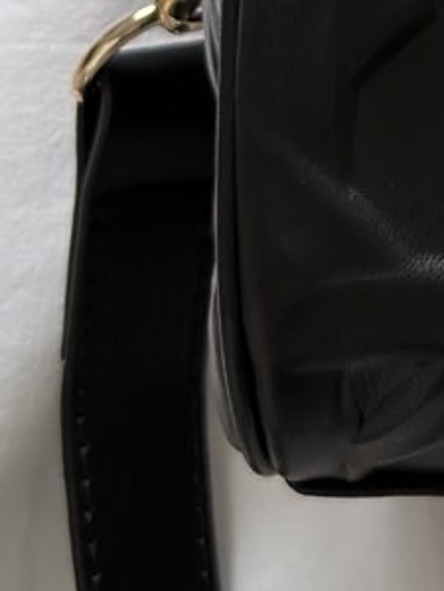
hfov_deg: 6.1
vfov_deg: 7.8
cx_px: 1060
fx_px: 3985
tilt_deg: -83.7
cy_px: -900
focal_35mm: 233
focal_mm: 6.76
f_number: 1.78
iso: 64
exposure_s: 1/121
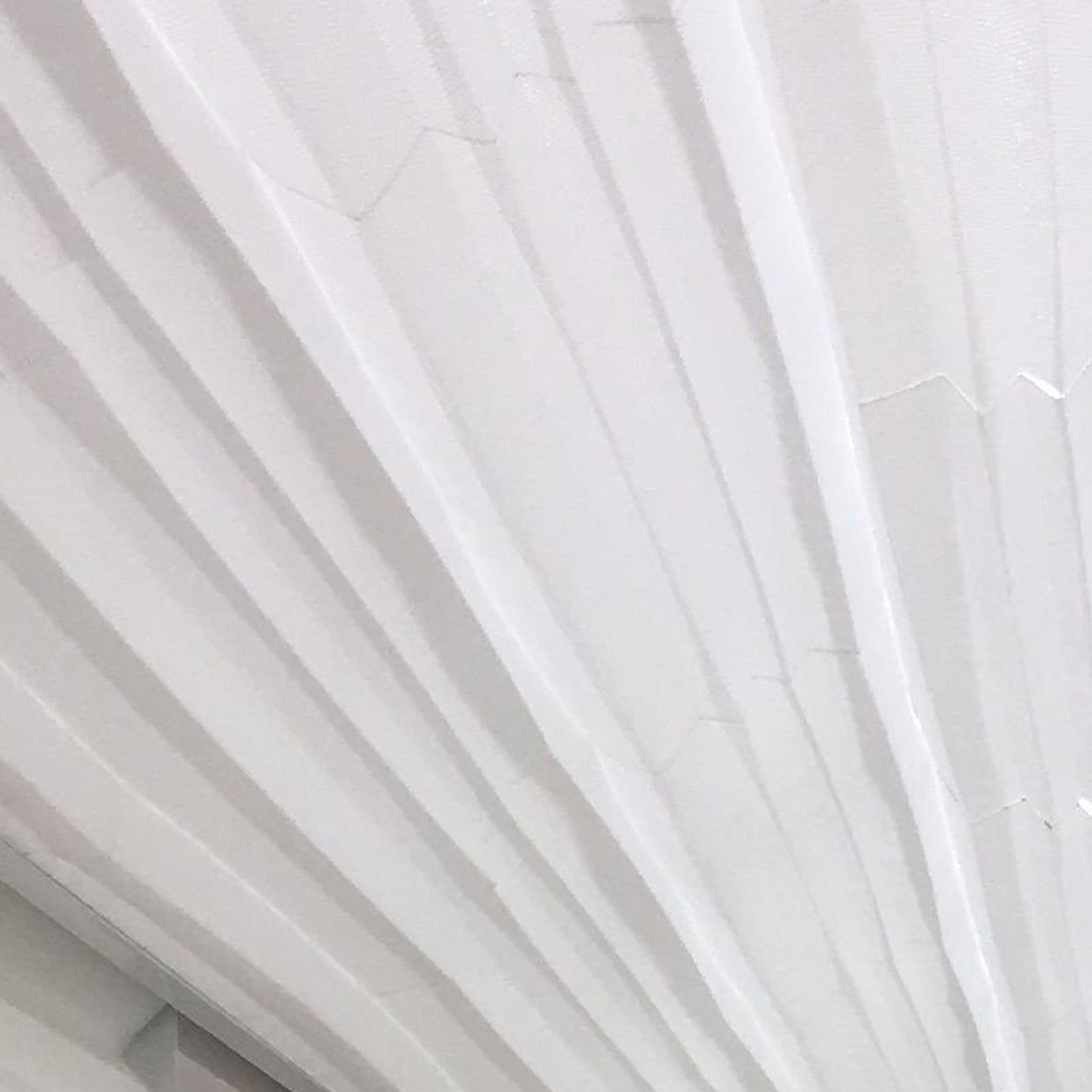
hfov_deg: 13.4
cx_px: 1027
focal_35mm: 129
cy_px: 1948
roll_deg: -0.6
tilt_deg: -3.3
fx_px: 4604
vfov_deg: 12.4
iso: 32
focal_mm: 4.15
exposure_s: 1/50
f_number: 2.2
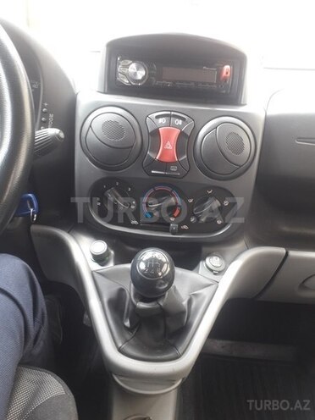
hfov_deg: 51.4
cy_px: 210
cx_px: 158
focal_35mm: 27
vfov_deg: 65.3
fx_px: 328
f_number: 1.9
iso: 50
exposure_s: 1/50
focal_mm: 3.6
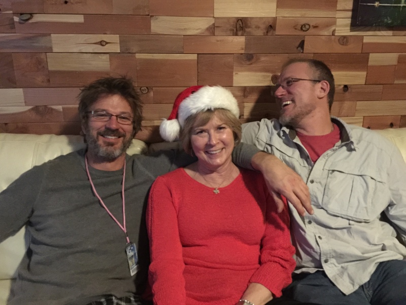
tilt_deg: -16.4
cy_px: 152
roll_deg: +0.2
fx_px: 340
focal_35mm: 29
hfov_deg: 61.7
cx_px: 203
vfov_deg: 48.2
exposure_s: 1/4
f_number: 2.2
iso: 320
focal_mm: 4.15
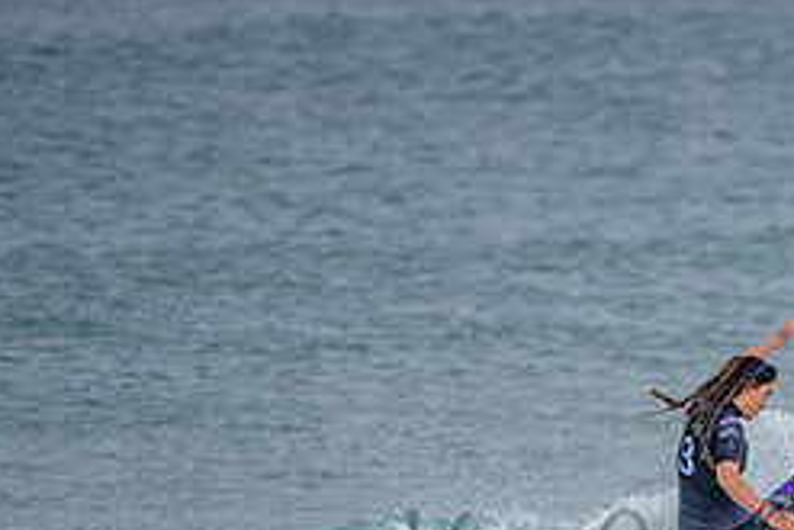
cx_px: 739
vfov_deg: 1.2
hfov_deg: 1.8
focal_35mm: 1172
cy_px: 532
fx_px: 25863
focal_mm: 500
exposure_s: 1/2000
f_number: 5.6
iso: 220
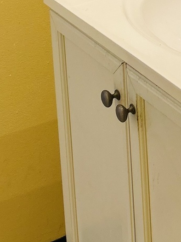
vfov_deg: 16.1
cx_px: 208
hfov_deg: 12.7
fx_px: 794
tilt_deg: -16.1
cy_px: -93
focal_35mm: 114
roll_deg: +0.4
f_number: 1.5
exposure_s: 1/120
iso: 80
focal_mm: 5.7
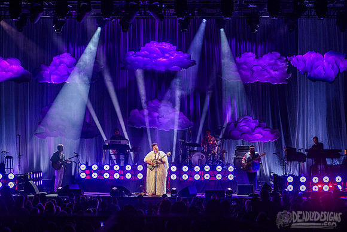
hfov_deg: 24.6
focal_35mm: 82
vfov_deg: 16.6
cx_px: 174
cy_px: 116
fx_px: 794
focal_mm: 80
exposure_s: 1/320
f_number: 4
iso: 2500
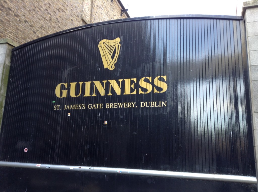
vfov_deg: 42.8
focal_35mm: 33
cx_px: 129
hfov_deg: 55.4
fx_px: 245
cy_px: 96
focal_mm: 3.3
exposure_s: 1/30
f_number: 2.4
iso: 32
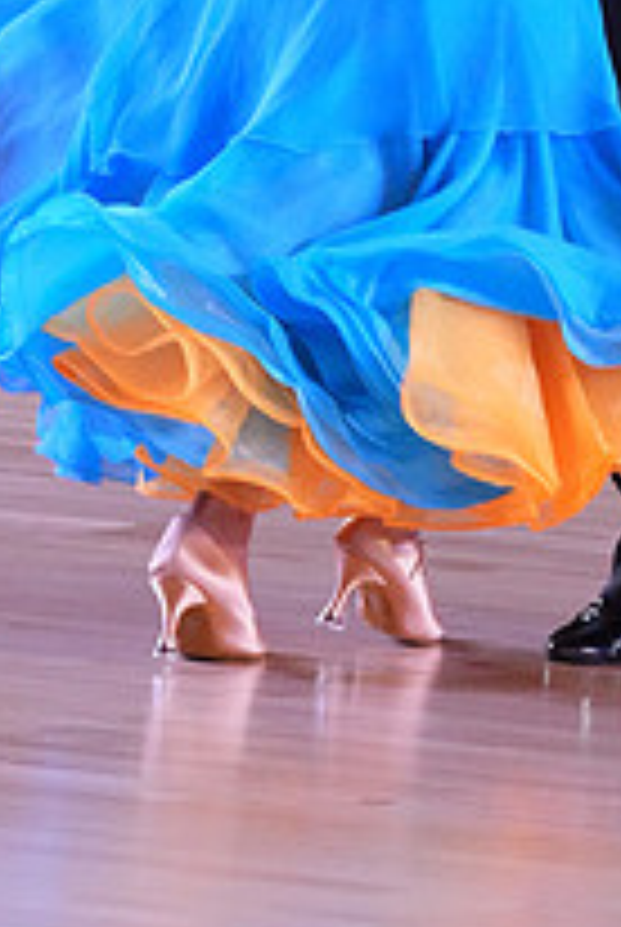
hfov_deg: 2.5
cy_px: -256
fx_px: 14492
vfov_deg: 3.7
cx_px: 592
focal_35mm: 562
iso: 10000
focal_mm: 200
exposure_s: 1/320
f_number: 7.1
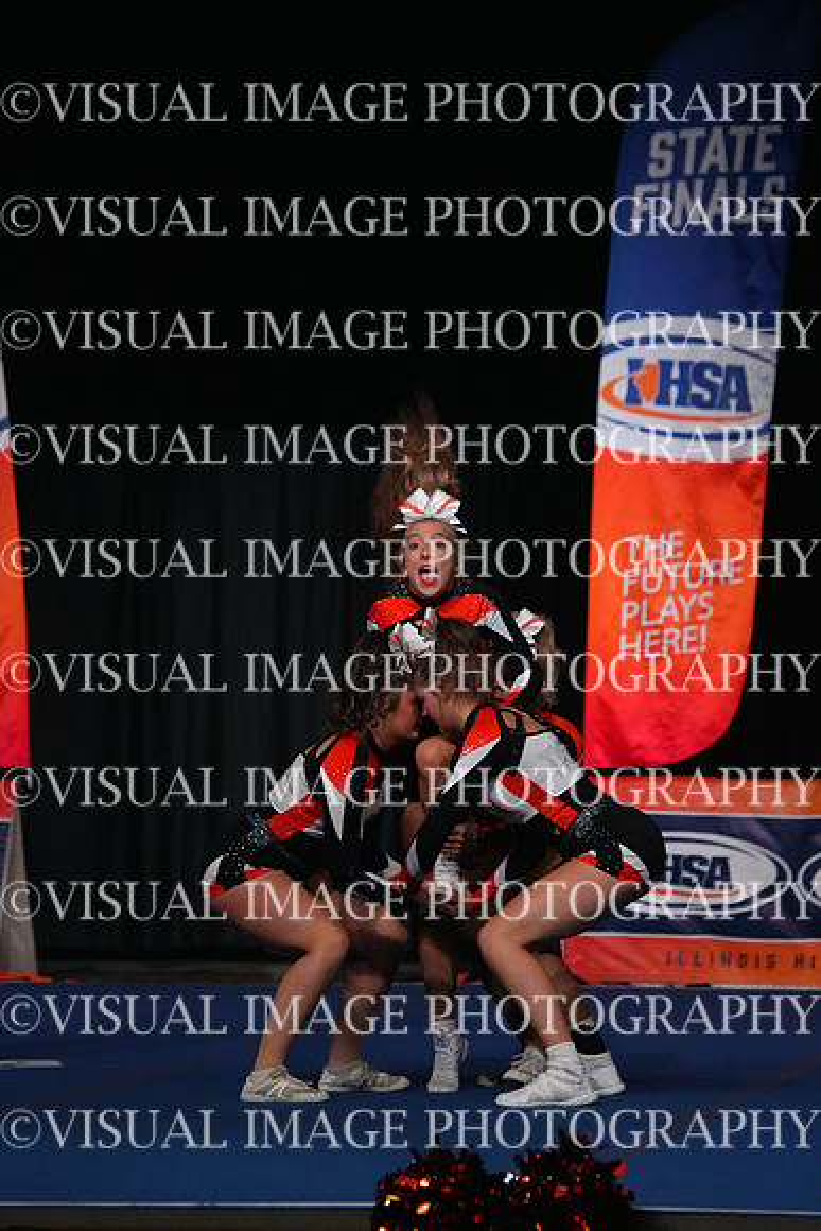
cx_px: 410
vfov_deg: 9.4
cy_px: 616
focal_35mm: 220
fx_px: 7521
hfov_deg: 6.2
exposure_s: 1/1250
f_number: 5.6
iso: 16000
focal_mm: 220
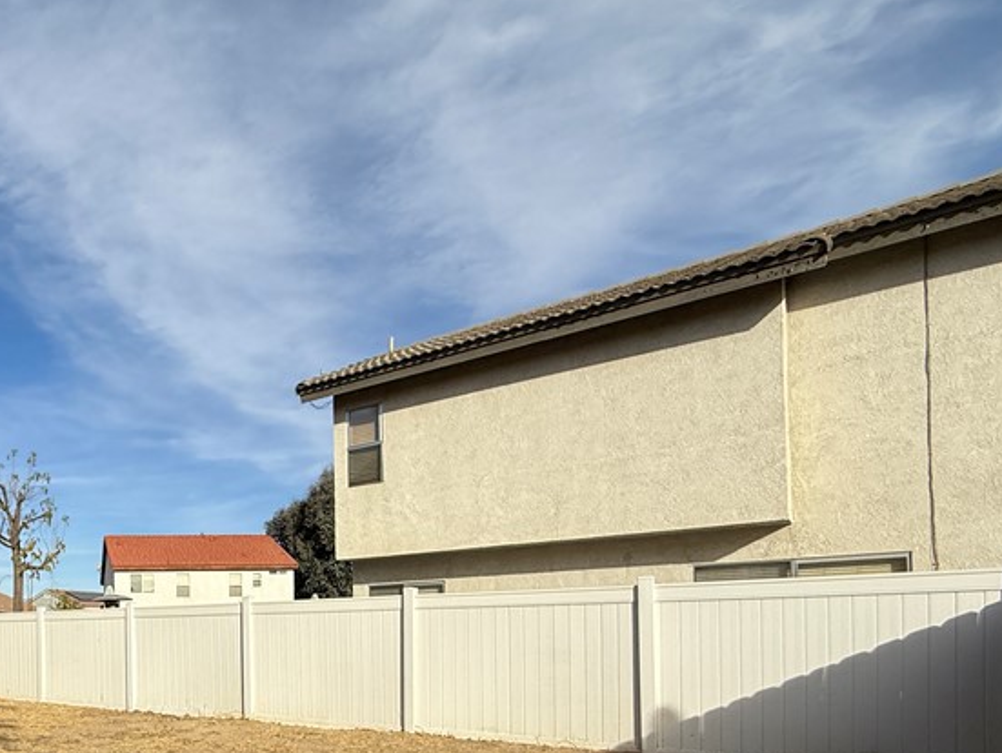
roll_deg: -0.9
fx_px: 753
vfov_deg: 49.1
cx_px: 124
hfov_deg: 58.7
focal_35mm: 26
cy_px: 633
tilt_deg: +3.2
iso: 50
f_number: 2.2
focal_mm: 2.22
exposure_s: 1/3891
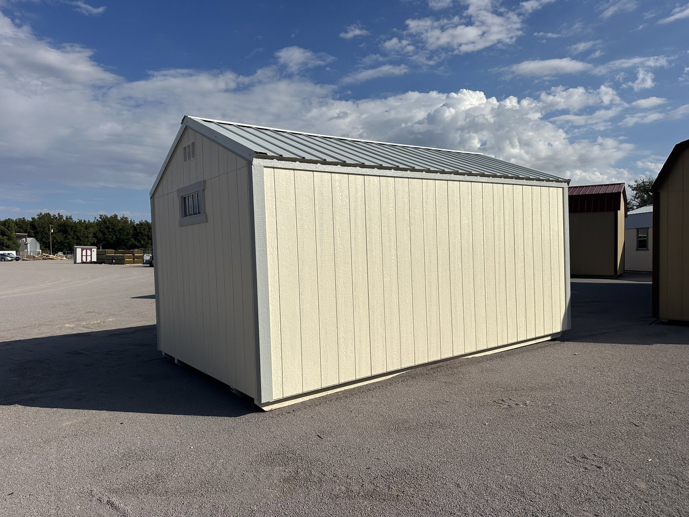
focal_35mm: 24
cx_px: 344
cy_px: 258
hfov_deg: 71.6
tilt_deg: +2.3
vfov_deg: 56.8
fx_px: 478
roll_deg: -1.4
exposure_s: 1/13699
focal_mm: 6.86
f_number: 1.78
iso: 100
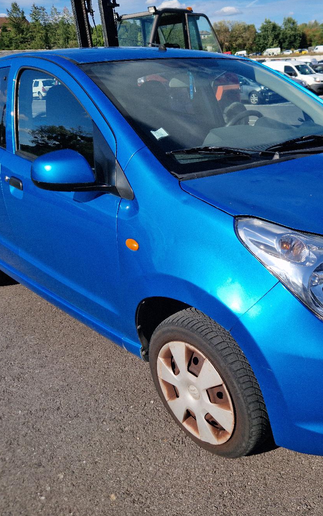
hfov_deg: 37.7
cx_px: 229
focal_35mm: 33
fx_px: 465
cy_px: 258
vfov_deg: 58.1
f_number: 1.8
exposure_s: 1/2000
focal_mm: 5.4
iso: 50
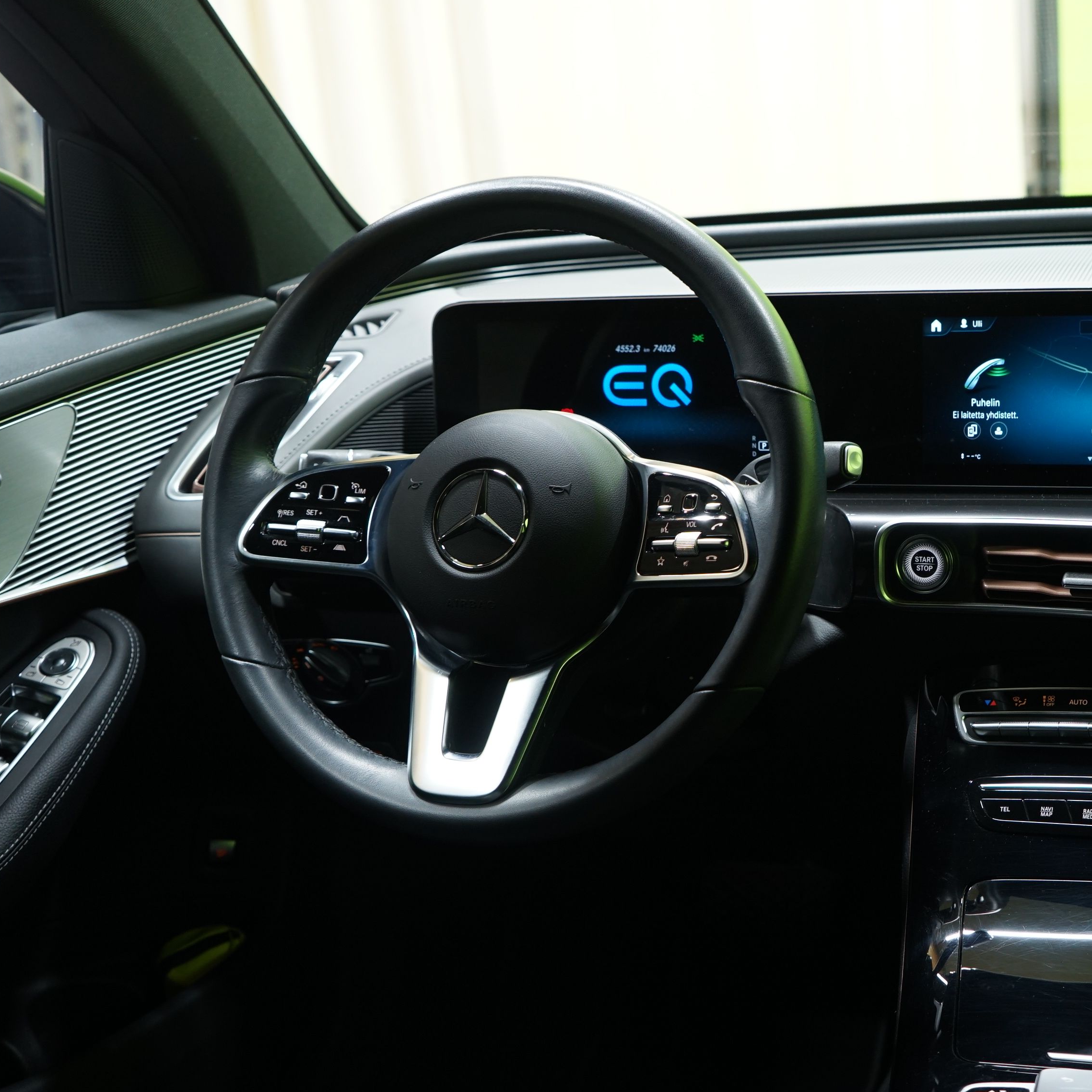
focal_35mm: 47
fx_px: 1677
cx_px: 929
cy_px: 618
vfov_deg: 36.0
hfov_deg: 34.5
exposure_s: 1/20
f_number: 4.5
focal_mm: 32
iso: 800
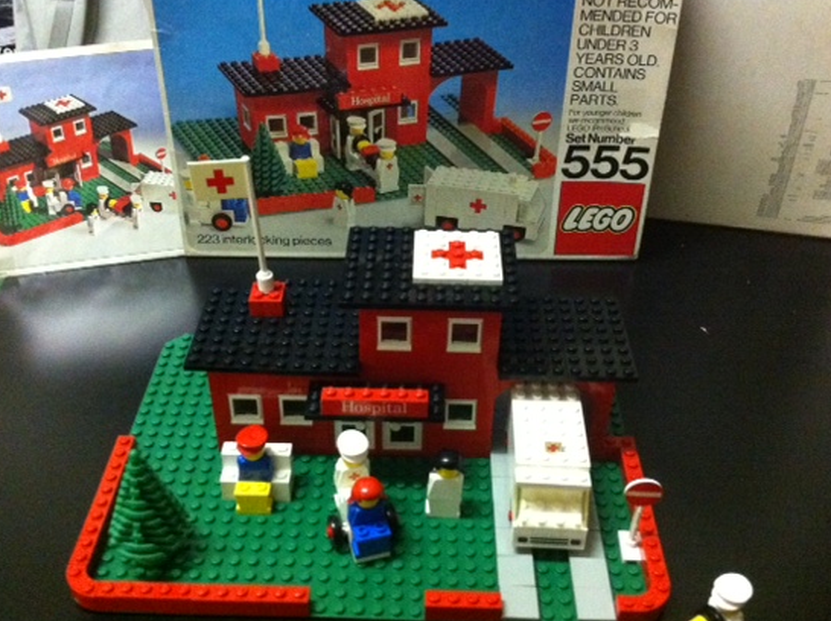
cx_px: 417
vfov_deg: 35.1
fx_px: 983
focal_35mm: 41
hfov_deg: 45.8
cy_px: 323
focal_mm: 3.85
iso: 1000
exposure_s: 1/15
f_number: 2.8
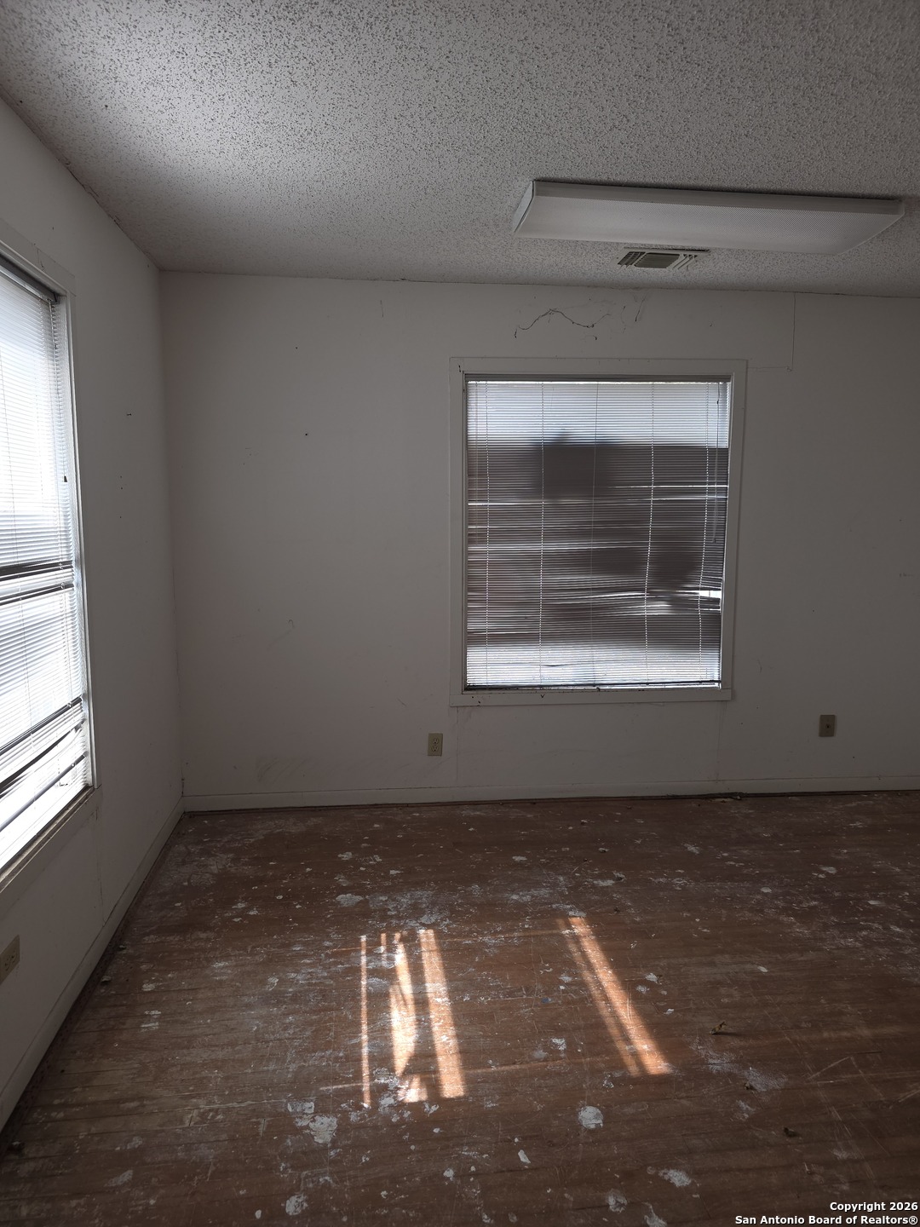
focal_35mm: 23
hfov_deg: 58.9
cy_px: 614
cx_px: 460
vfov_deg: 73.9
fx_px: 815
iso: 32
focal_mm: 6.3
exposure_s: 1/60
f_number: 1.7
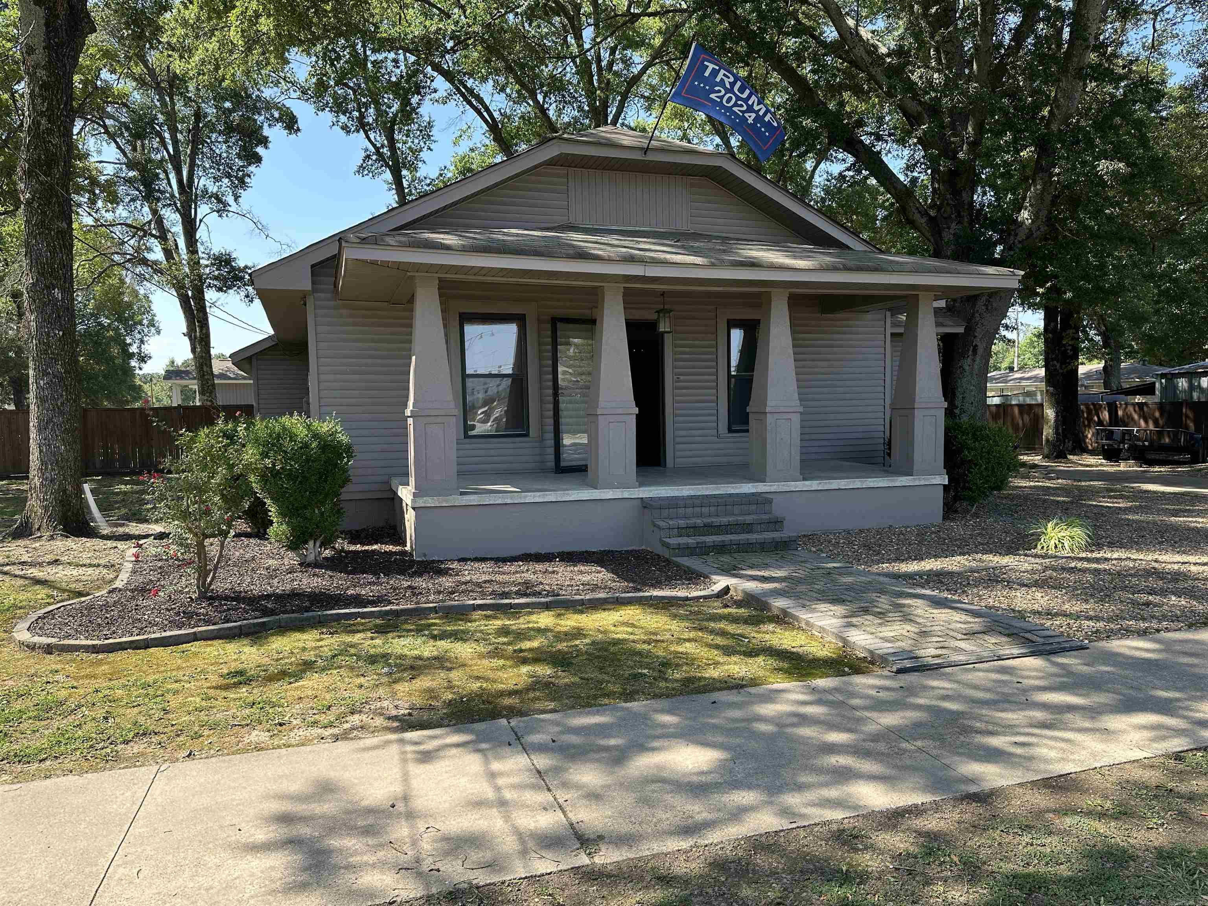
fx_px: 838
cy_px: 453
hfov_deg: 71.6
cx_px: 604
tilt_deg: -2.7
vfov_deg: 56.8
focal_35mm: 24
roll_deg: +1.6
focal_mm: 6.86
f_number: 1.78
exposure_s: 1/980
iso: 80
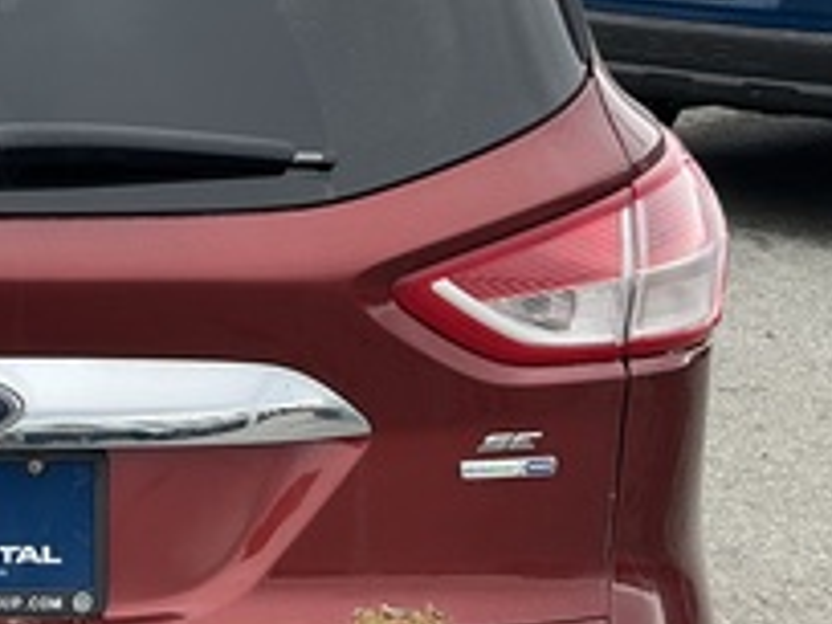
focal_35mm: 91
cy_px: 412
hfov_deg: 20.7
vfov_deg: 16.2
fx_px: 2187
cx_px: -37
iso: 25
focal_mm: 3
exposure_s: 1/412
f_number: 1.8
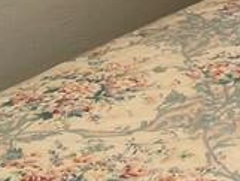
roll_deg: +2.1
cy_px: -81
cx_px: 458
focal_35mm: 165
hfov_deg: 11.0
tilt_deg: -15.1
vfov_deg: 8.8
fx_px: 1145
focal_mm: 5.1
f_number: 1.6
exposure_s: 1/60
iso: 80
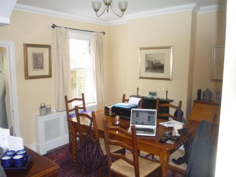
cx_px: 118
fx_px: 204
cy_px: 88
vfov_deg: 46.8
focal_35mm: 30
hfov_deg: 60.0
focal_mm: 5.2
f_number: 3.3
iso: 500
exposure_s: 1/30
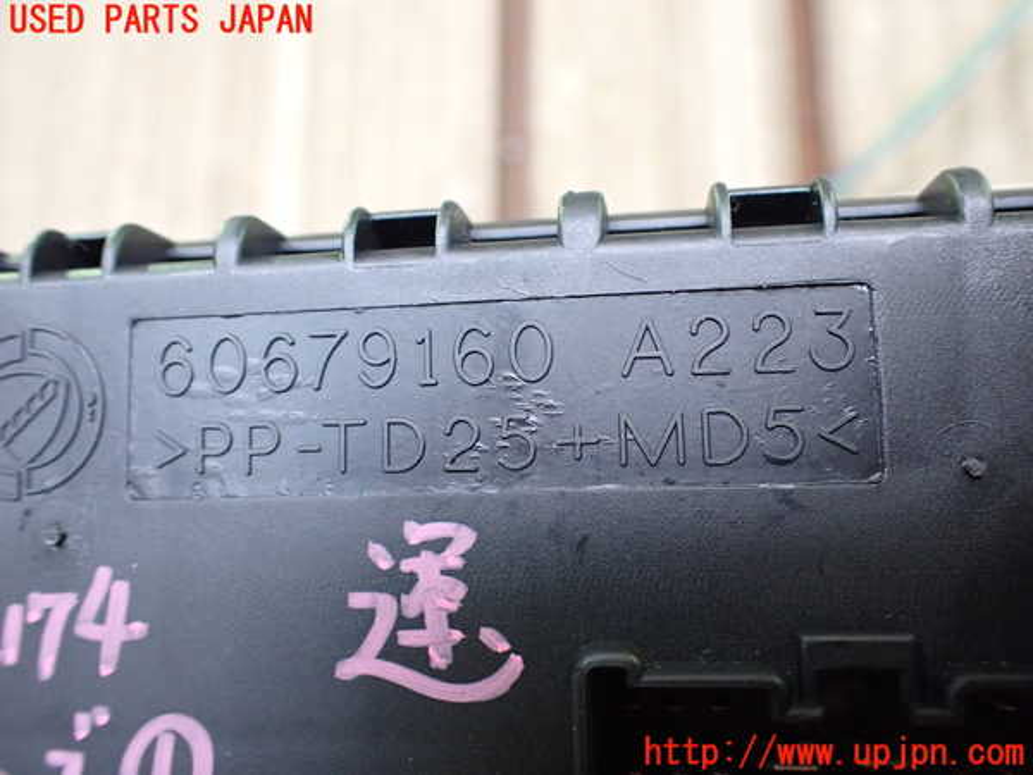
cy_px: 388
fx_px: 895
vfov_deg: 46.8
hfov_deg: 60.0
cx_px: 516
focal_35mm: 30
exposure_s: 1/40
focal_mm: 5.4
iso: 800
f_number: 2.3
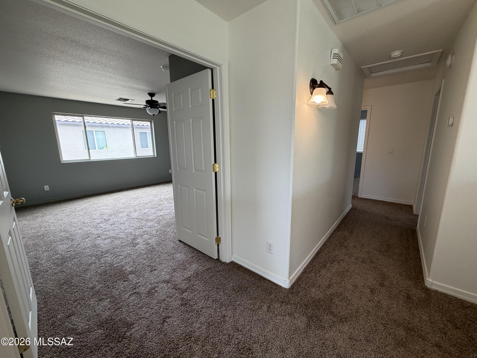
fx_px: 193
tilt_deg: -10.6
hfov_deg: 102.1
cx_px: 238
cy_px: 179
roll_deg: +1.2
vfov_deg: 85.7
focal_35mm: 14
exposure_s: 1/120
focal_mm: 2.22
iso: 125
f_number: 2.2
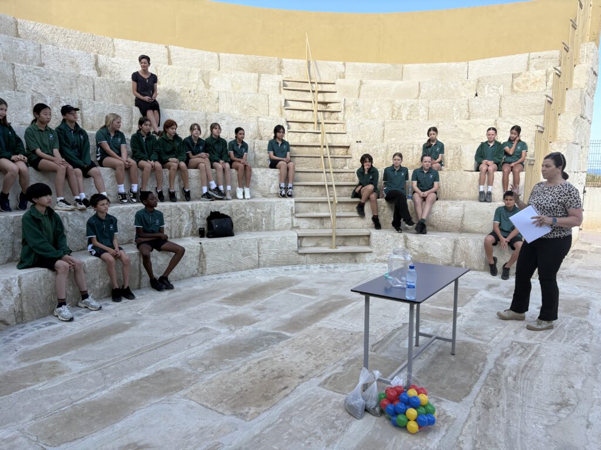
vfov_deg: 53.1
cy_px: 225
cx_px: 300
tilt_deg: -6.8
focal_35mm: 26
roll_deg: +0.1
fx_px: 451
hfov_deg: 67.3
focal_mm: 5.96
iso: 50
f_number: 1.6
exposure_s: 1/1517
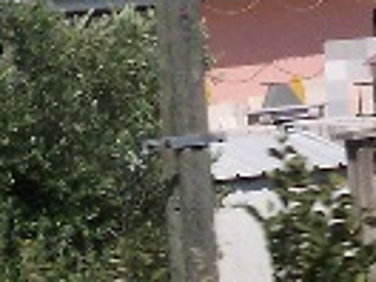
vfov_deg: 6.4
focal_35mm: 231
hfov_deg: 8.4
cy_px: -125
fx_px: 2509
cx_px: 536
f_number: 4.8
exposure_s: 1/1000
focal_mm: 8
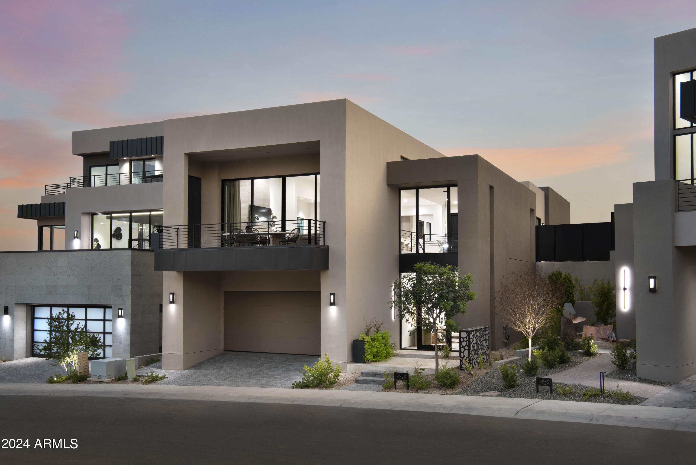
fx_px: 677
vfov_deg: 37.9
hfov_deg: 54.4
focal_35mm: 35
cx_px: 348
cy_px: 232
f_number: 14
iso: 100
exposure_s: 1/4
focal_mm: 35
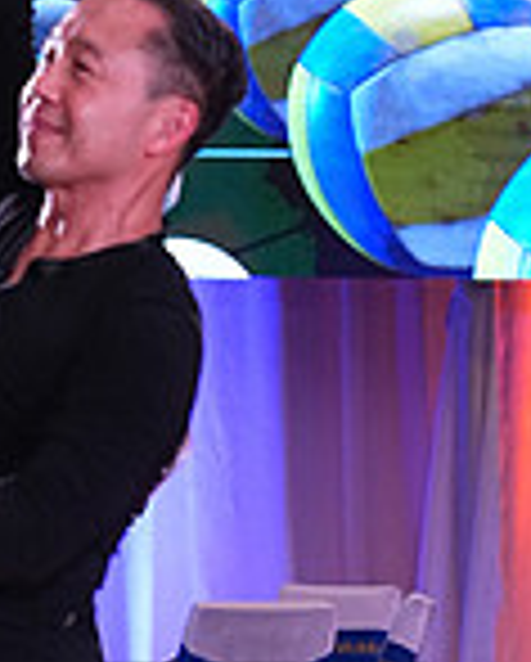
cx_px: -191
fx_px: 7626
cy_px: 815
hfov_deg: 4.0
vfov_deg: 4.9
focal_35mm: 389
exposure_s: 1/400
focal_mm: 105
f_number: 4.5
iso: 3200
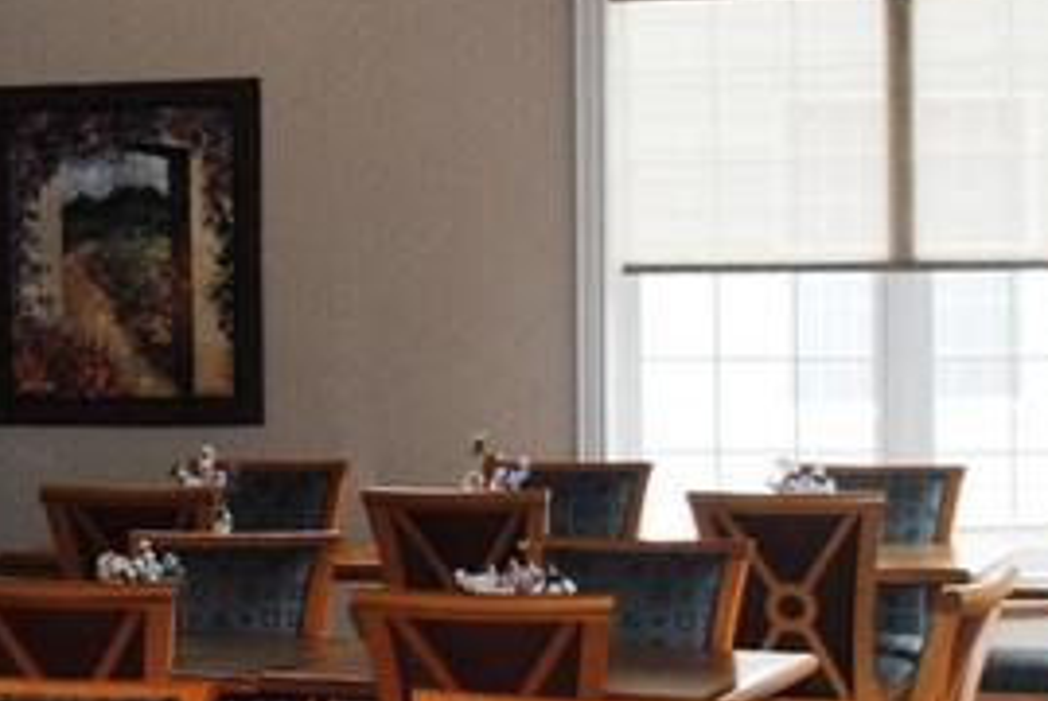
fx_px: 3992
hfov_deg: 14.1
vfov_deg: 10.0
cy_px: 310
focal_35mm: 137
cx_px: -452
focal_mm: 24
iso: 200
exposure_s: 1/60
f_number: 4
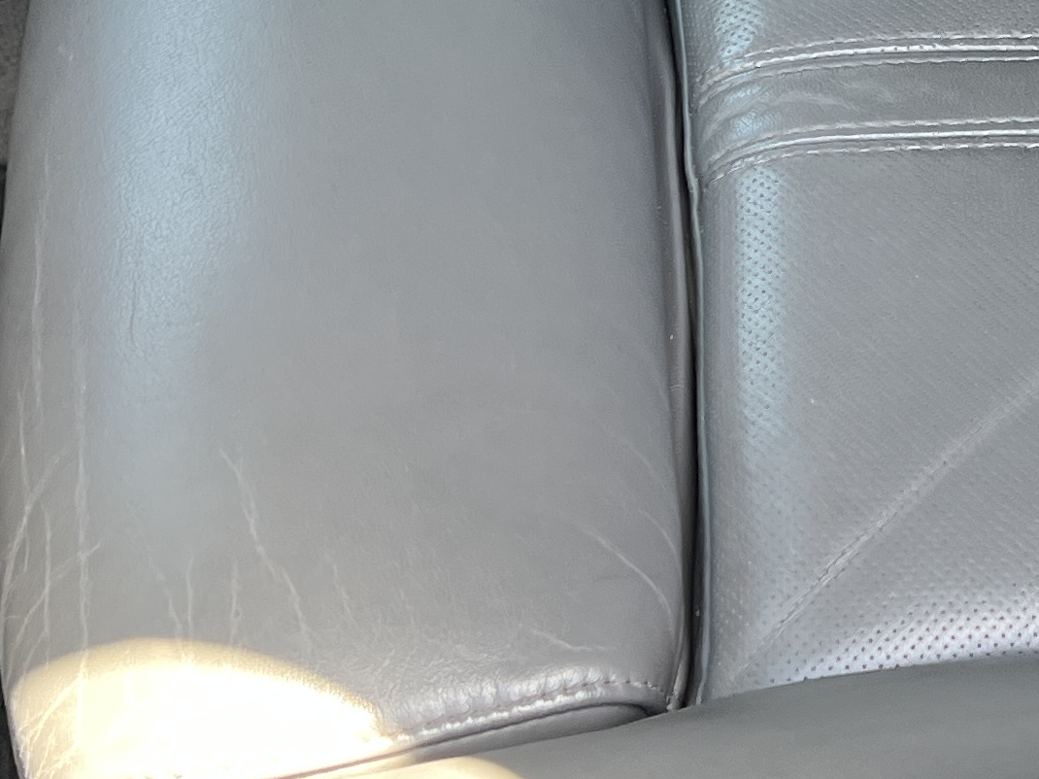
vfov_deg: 14.9
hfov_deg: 19.3
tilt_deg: -50.3
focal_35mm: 98
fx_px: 2941
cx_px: 1092
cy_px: 67
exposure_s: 1/121
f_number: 1.5
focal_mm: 5.7
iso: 64
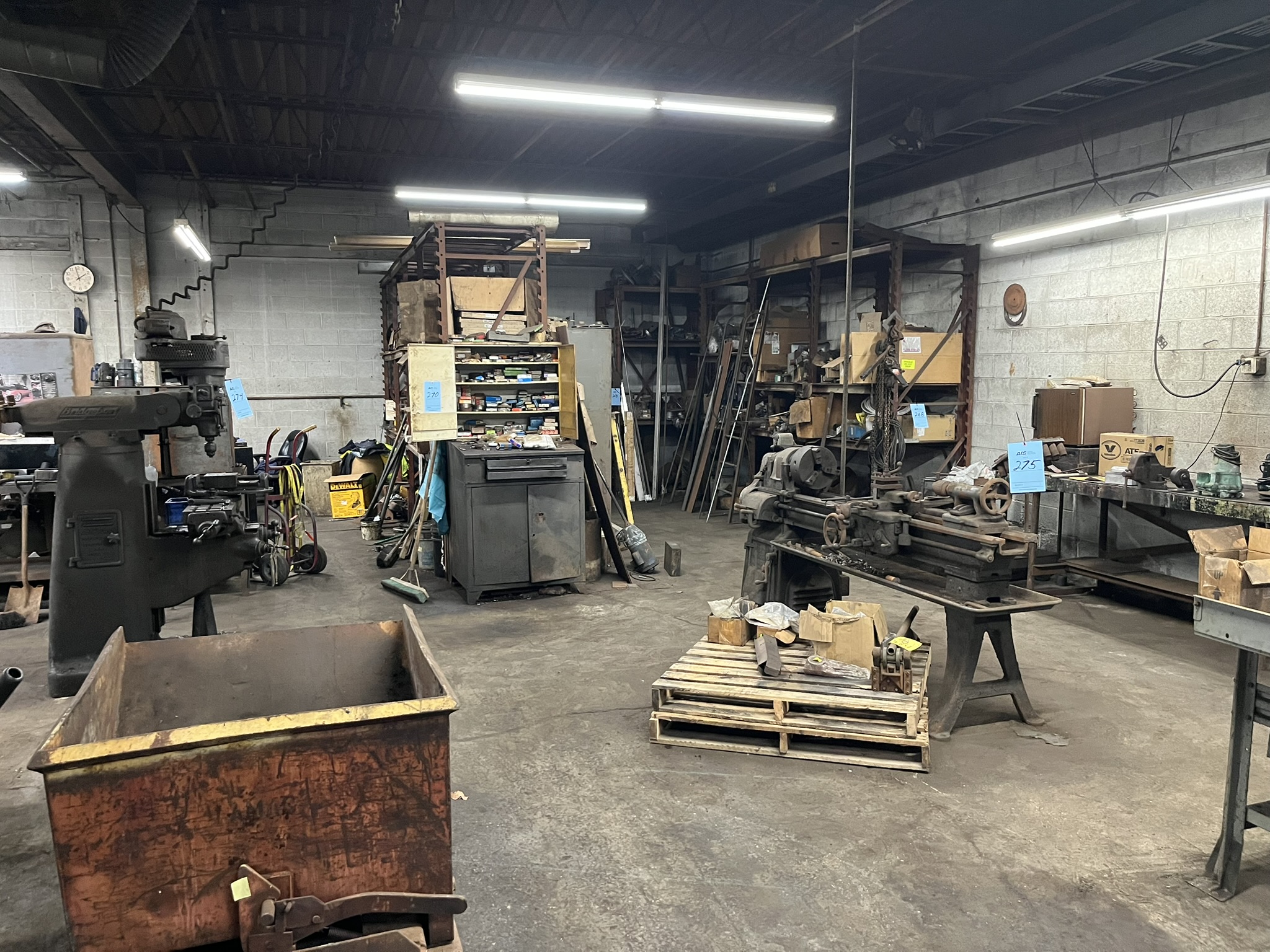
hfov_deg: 67.3
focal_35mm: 26
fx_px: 954
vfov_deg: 53.1
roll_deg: +1.1
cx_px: 635
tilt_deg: -7.8
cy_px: 476
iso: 500
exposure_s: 1/60
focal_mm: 5.1
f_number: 1.6
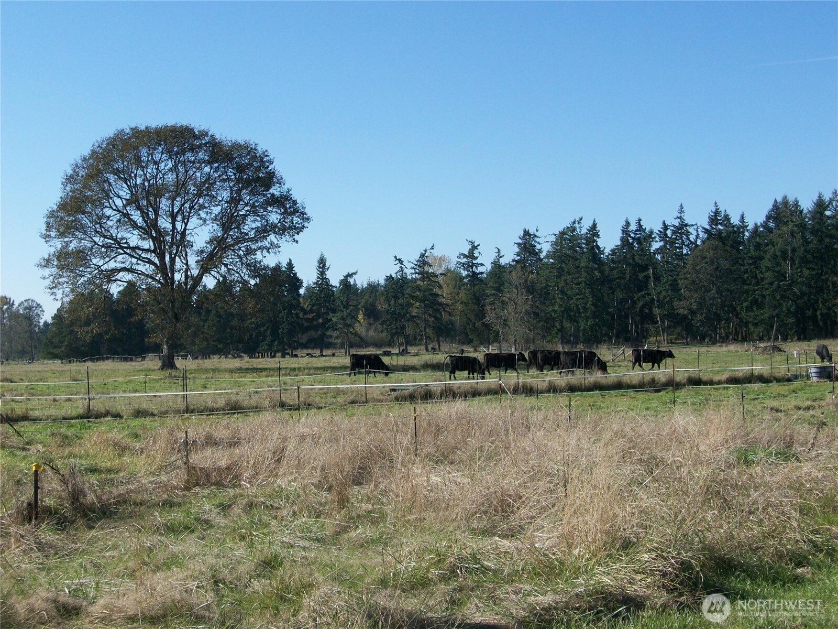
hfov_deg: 36.2
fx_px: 1283
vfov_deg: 27.5
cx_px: 419
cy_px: 314
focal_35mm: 53
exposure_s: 1/647
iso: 64
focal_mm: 8.8
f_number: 3.6
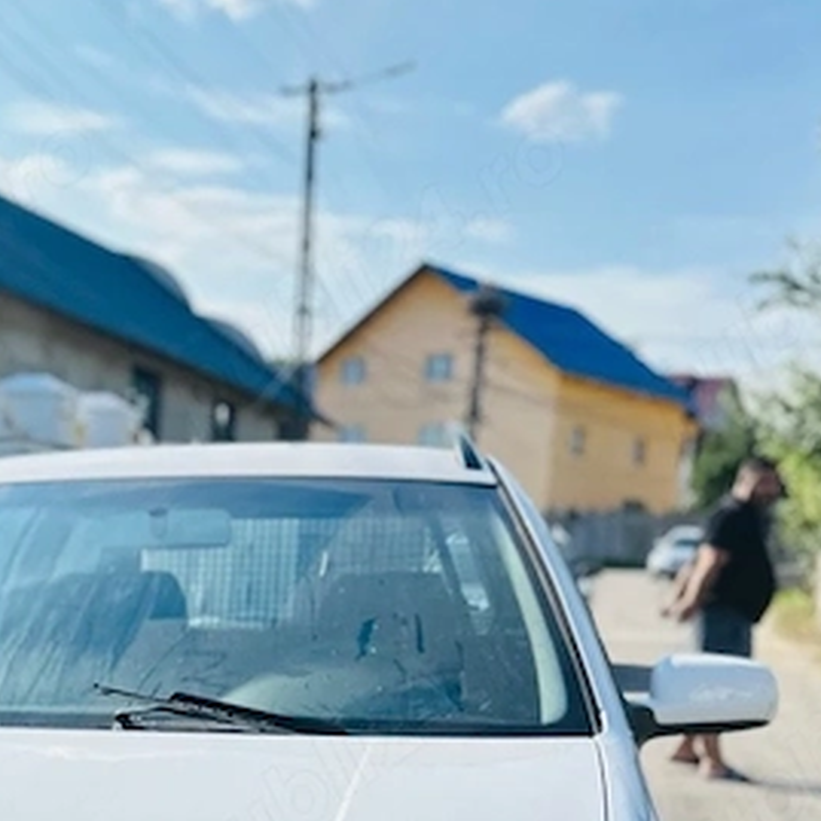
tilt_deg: -8.7
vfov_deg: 25.9
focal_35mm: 63
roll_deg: -4.2
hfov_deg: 26.0
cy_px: 824
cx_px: 15
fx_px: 1690
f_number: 1.78
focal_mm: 6.86
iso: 80
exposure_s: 1/4348
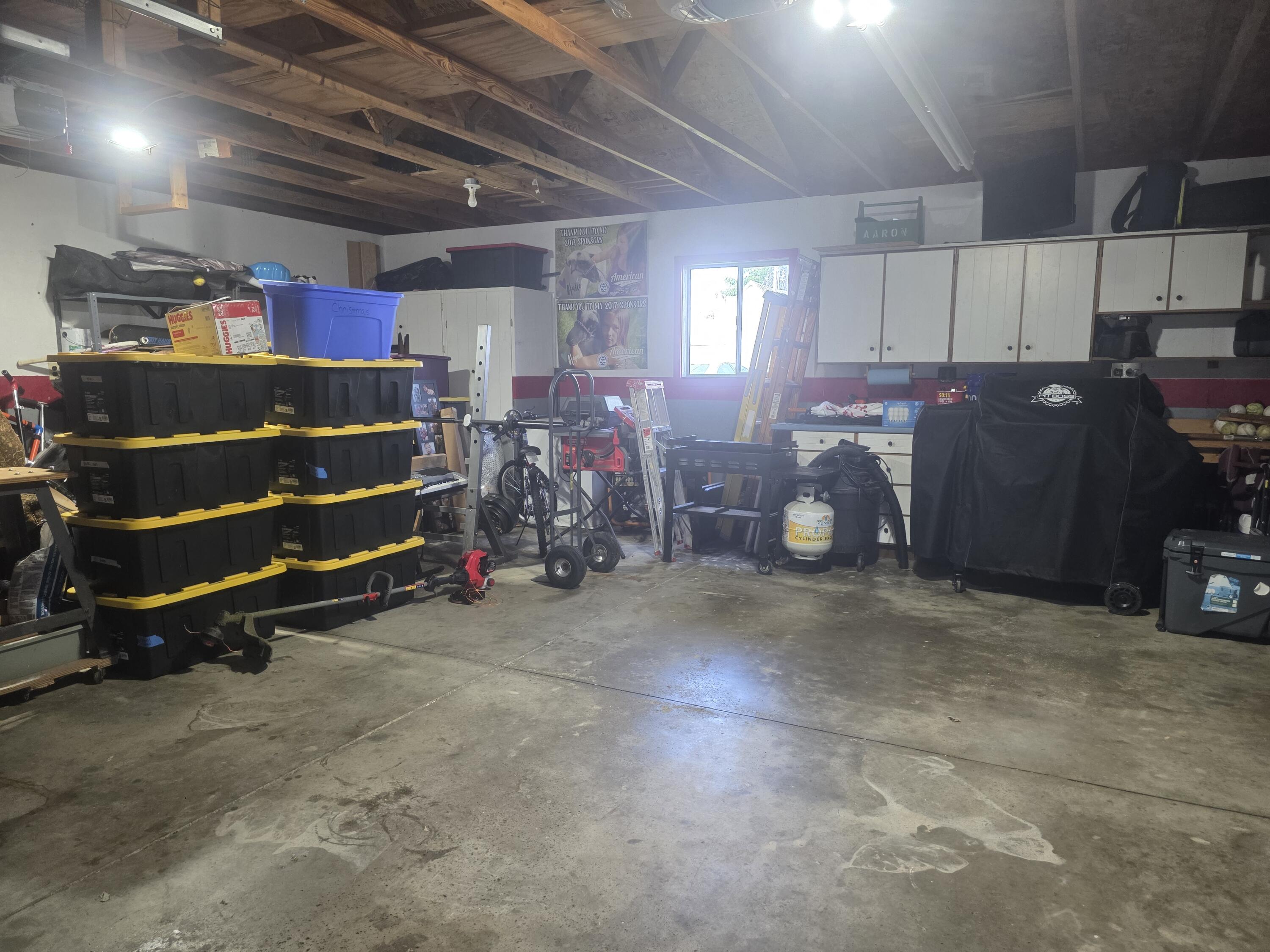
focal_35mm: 23
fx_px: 844
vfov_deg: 58.9
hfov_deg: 73.9
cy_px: 476
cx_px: 635
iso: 200
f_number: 1.7
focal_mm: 6.3
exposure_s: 1/120
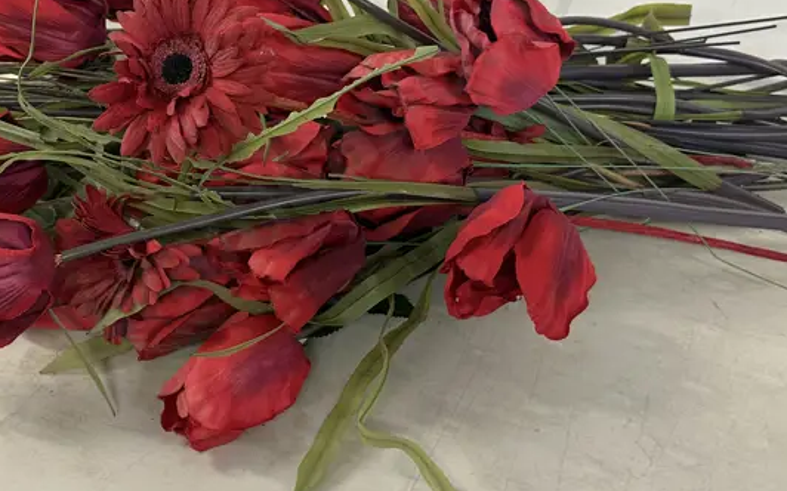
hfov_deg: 40.7
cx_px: 284
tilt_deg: -33.2
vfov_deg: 26.2
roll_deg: -0.1
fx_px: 1051
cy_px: 191
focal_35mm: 49
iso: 160
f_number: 1.78
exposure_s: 1/50
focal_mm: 6.86
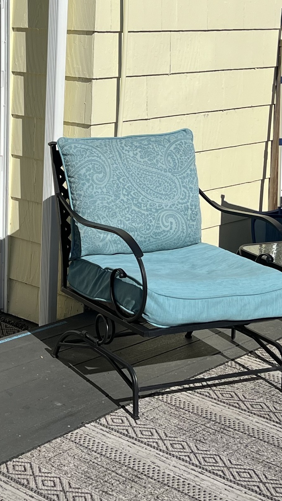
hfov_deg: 16.5
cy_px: 178
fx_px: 957
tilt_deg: -10.8
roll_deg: -1.3
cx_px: 16
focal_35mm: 72
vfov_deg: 29.2
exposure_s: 1/12658
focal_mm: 5.7
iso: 50
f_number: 1.5
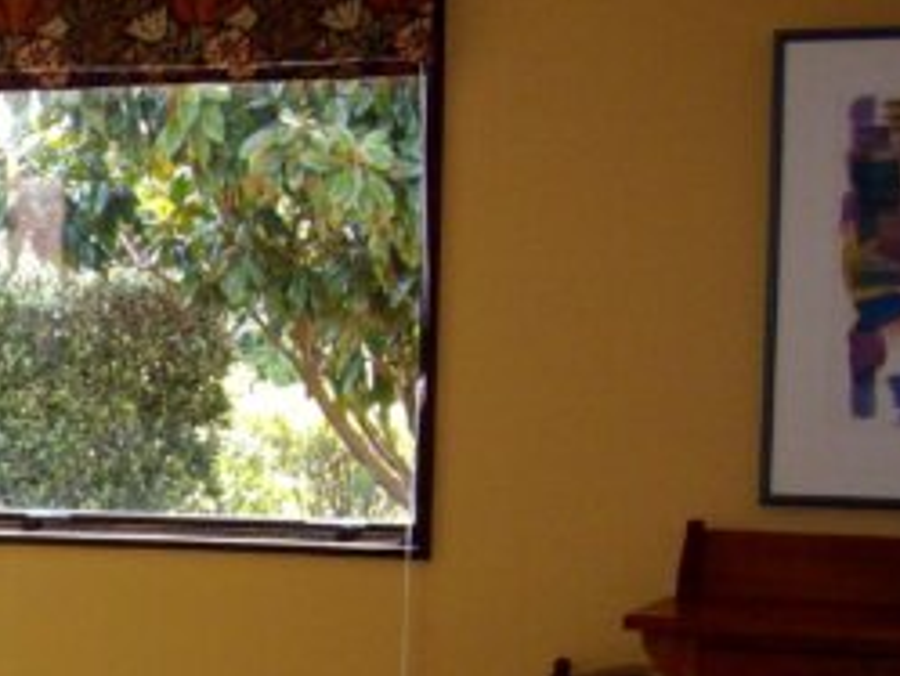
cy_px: 799
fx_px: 2965
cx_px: -296
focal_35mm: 114
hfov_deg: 16.3
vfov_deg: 12.7
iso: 160
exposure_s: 1/100
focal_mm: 6.2
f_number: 2.8
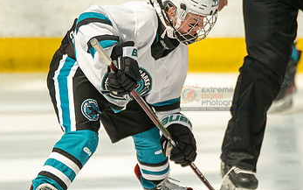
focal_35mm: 716
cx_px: 174
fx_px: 5913
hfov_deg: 2.9
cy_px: 145
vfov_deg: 1.8
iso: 1600
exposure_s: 1/6400
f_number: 3.2
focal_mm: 300
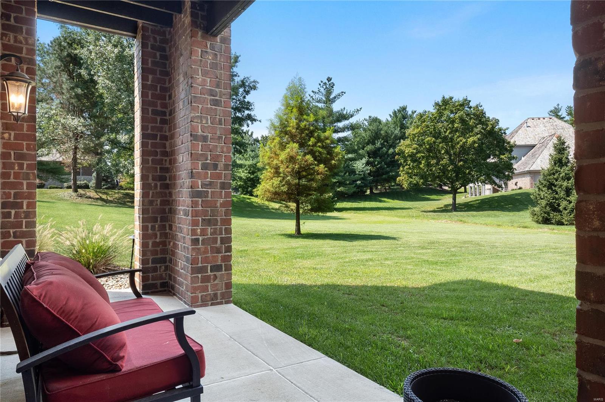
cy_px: 201
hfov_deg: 73.8
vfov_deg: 53.1
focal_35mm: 24
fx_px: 403
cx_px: 302
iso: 400
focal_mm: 12
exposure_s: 1/640
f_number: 8
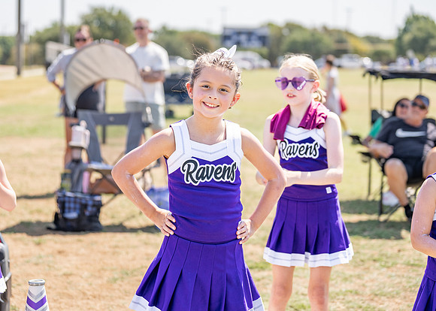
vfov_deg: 16.3
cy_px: 128
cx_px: 204
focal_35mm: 88
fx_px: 1085
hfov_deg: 22.7
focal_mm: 70
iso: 160
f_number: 2.8
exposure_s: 1/1600
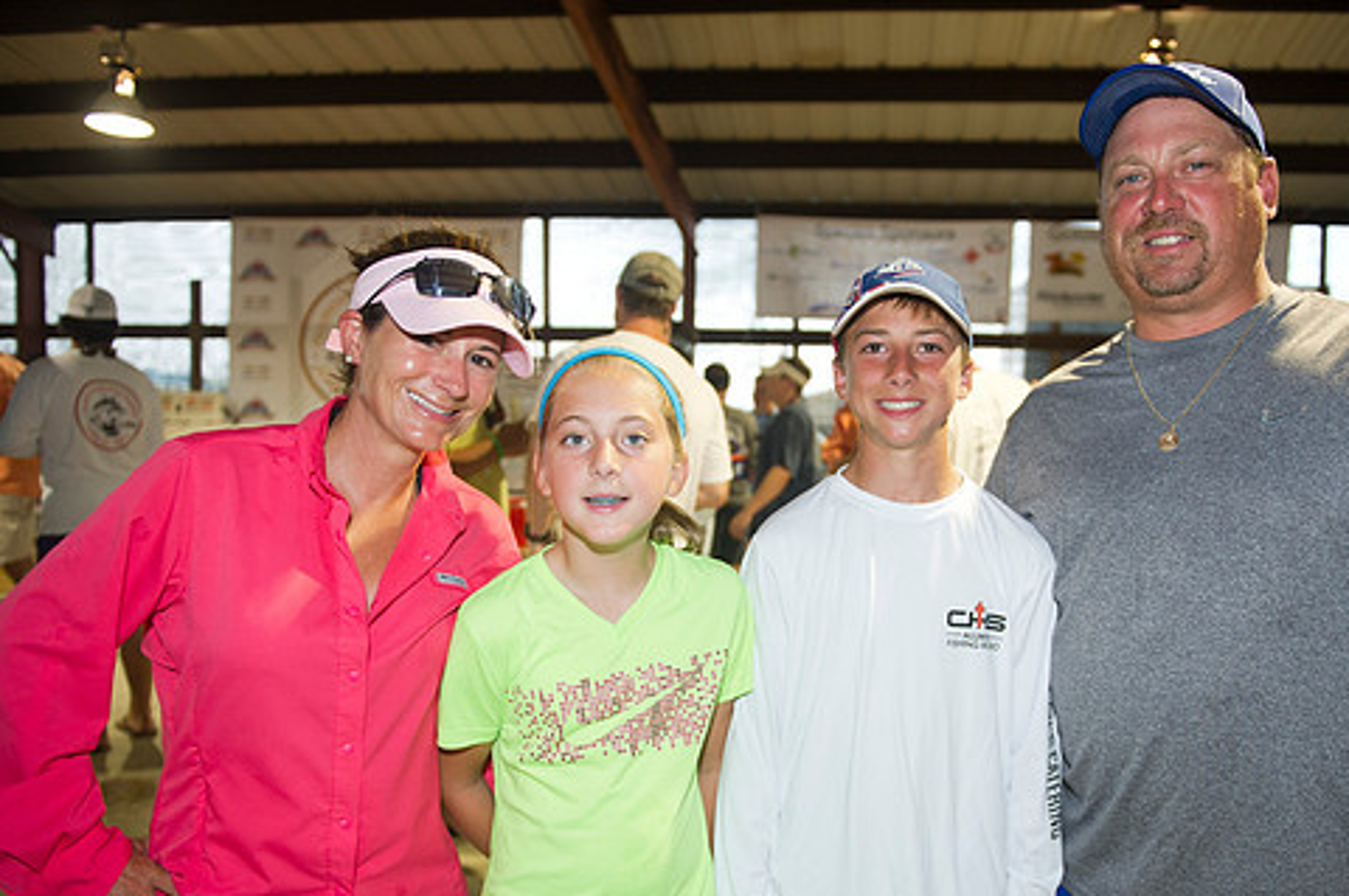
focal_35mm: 29
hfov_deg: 63.3
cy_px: 514
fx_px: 1086
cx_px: 787
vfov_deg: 44.7
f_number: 2.8
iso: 400
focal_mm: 24
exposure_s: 1/160
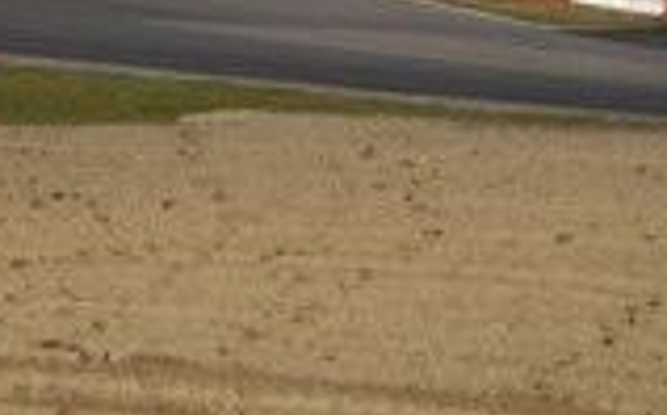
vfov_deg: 2.0
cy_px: -254
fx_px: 11658
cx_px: -84
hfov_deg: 3.3
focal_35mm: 642
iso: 100
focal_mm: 200
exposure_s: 1/800
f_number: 3.5
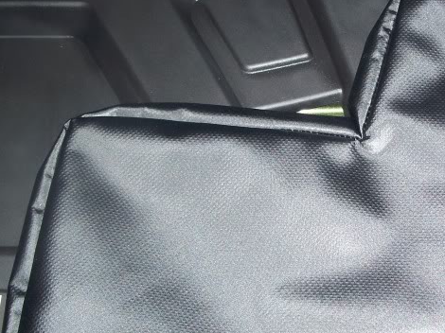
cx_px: 331
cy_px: 220
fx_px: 809
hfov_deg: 30.3
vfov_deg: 23.2
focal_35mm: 63
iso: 125
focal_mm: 7.8
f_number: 2.8
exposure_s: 1/60
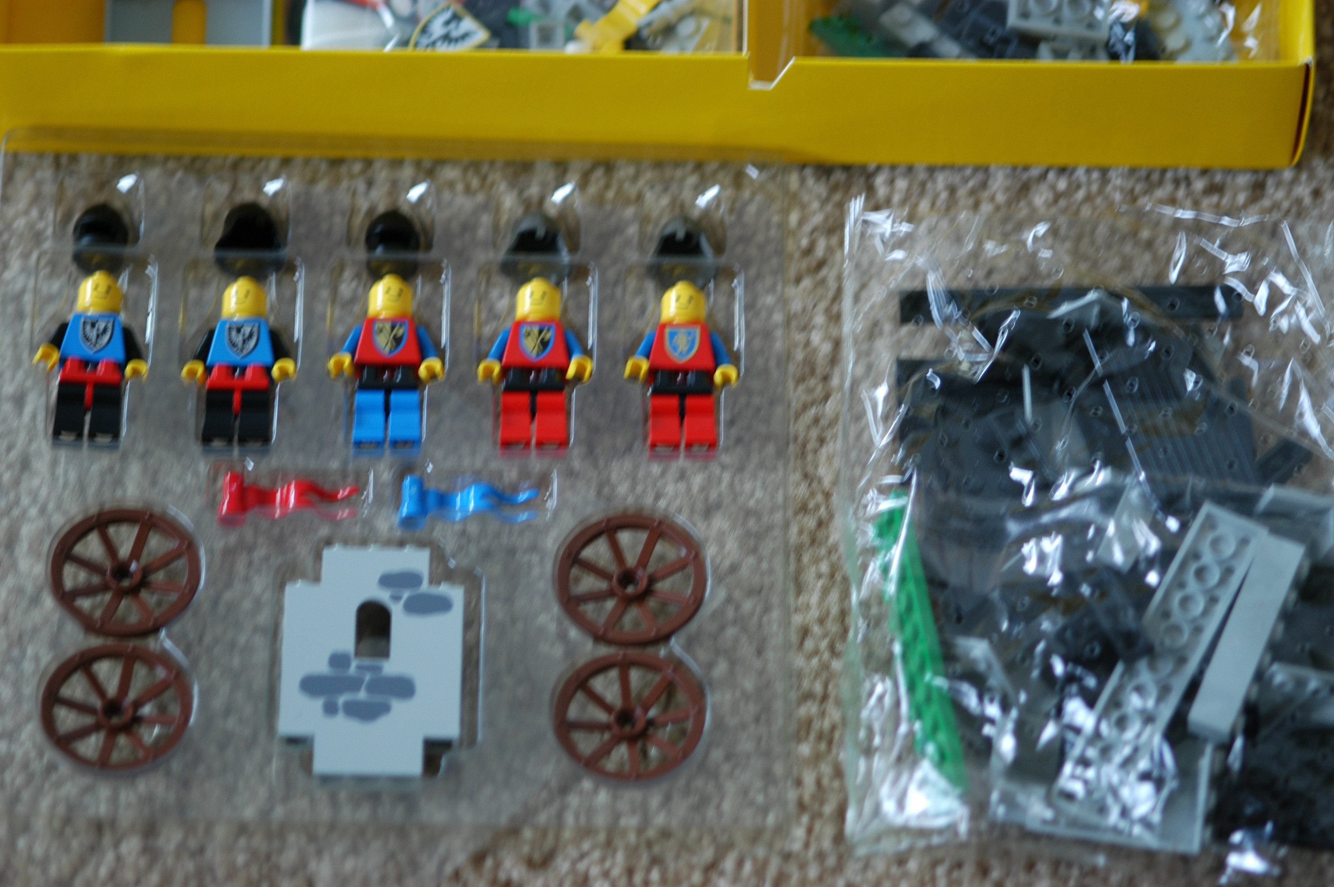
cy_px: 444
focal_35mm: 158
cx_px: 667
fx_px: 5831
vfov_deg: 8.7
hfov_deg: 13.1
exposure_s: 1/25
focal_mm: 105
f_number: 3
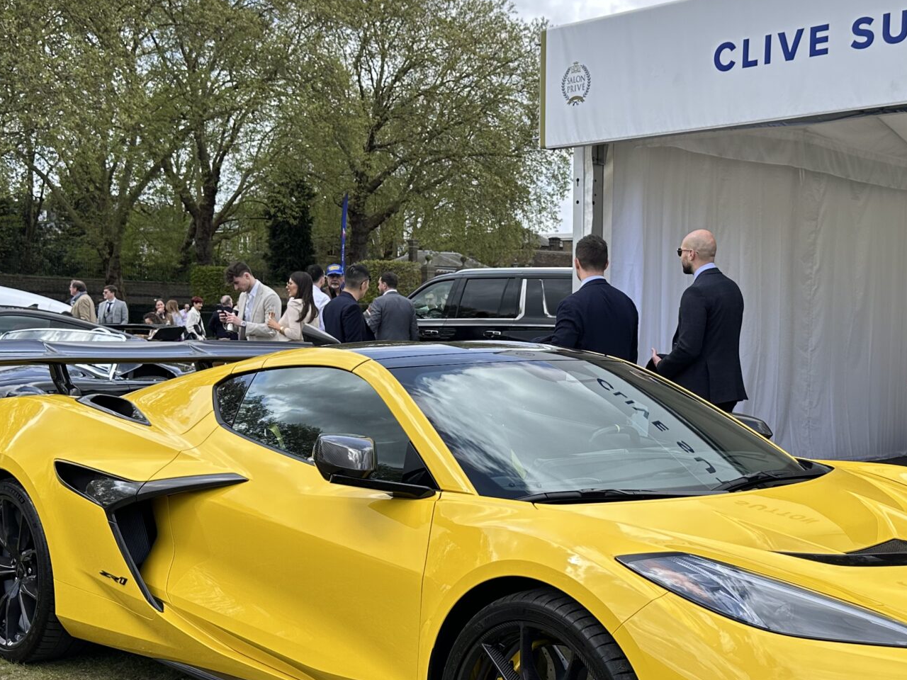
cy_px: 387
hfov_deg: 39.5
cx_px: 552
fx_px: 1258
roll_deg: -1.1
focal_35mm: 48
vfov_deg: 30.2
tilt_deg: -2.6
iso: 80
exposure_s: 1/1304
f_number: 1.78
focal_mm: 6.86
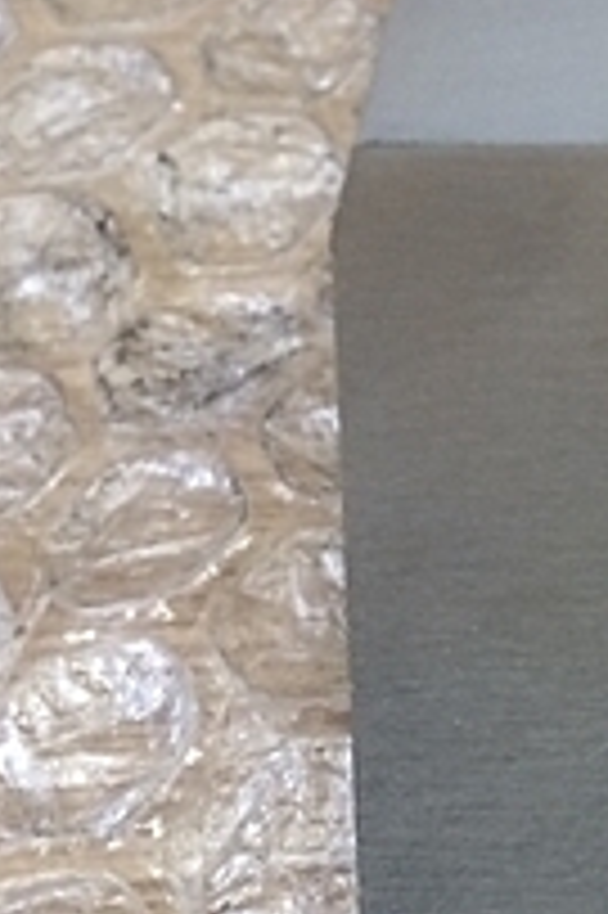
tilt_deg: -52.9
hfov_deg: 12.6
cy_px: 612
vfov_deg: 21.4
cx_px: 1216
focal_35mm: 95
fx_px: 2411
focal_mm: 4.15
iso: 32
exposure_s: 1/30
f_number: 2.2
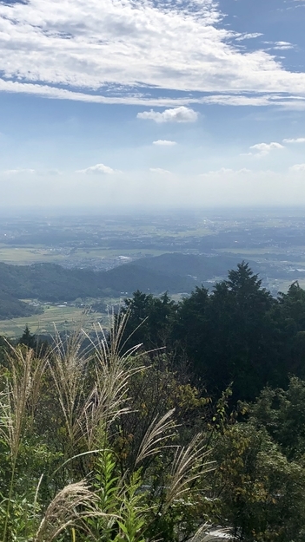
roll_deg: +1.2
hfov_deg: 23.8
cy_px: 236
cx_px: 103
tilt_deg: -2.9
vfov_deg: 41.3
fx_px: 720
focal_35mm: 50
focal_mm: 3.99
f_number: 1.8
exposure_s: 1/4367
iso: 20
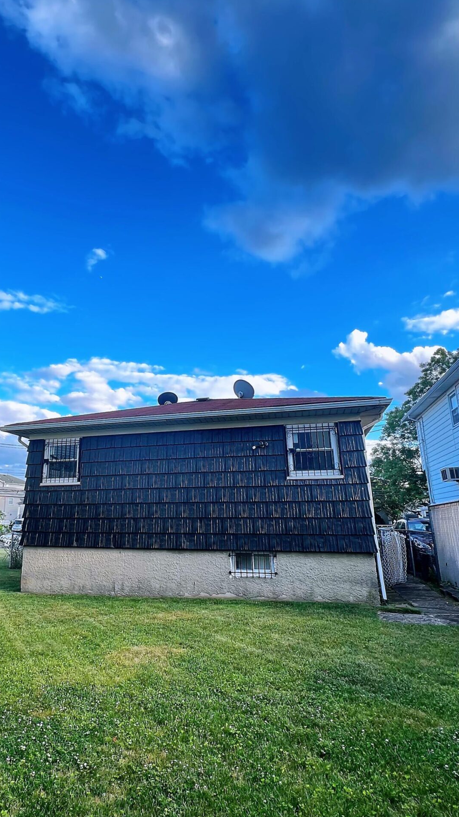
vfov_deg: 89.6
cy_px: 407
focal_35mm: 19
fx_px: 411
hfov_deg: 57.5
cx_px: 166
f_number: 1.8
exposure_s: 1/99
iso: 32
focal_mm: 1.57
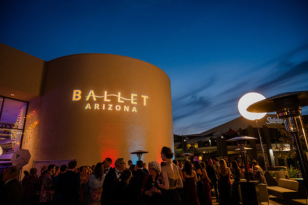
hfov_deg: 73.8
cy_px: 102
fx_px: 205
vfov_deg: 53.1
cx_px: 154
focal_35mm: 24
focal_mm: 24
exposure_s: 1/15
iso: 400
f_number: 4
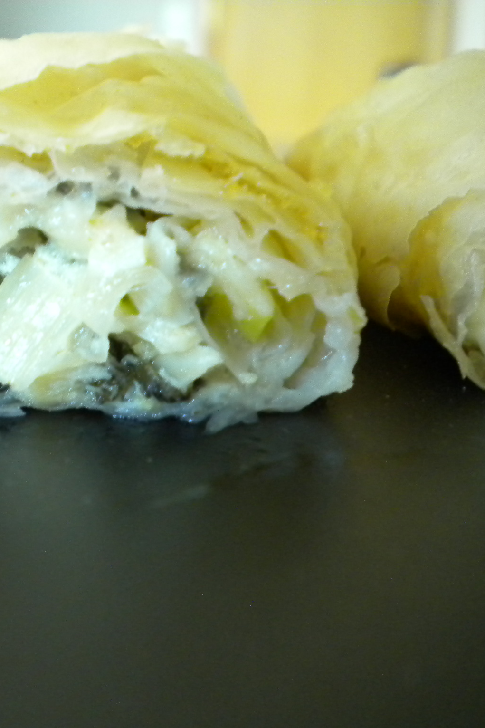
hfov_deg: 23.1
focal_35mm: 57
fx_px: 1152
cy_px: 364
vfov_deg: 35.1
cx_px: 37
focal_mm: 7.4
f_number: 3.5
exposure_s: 1/18.1
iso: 400
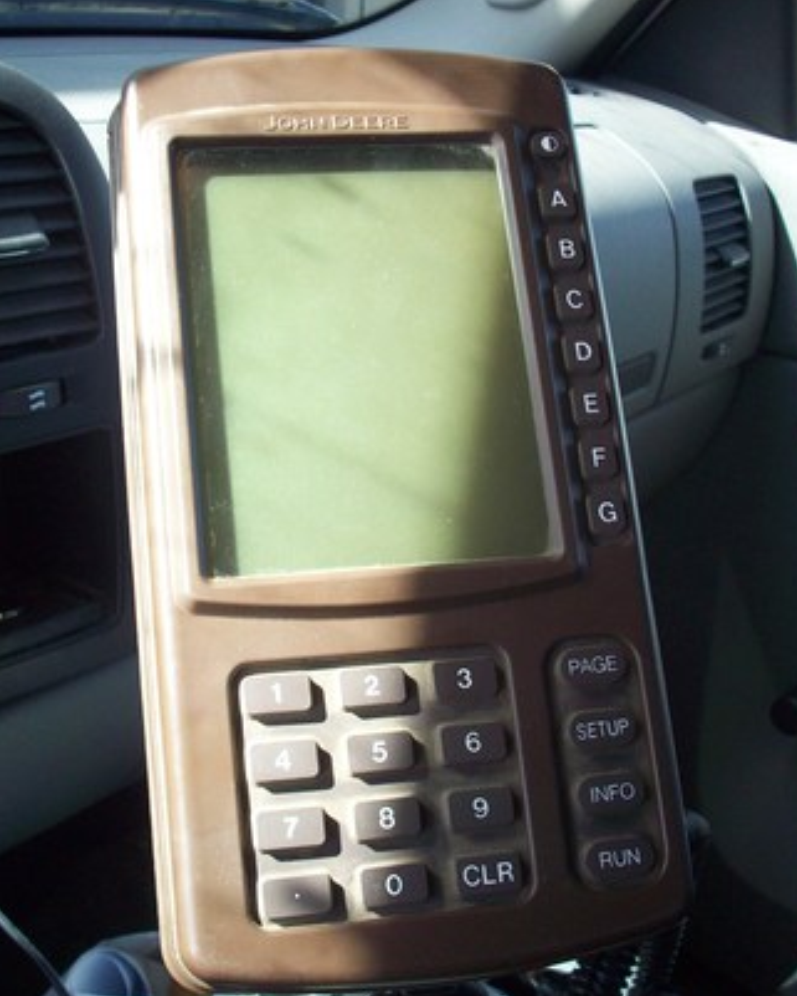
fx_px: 1444
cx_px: 315
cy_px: 497
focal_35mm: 49
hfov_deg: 30.8
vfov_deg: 38.0
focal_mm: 6.2
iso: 80
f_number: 2.8
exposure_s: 1/124
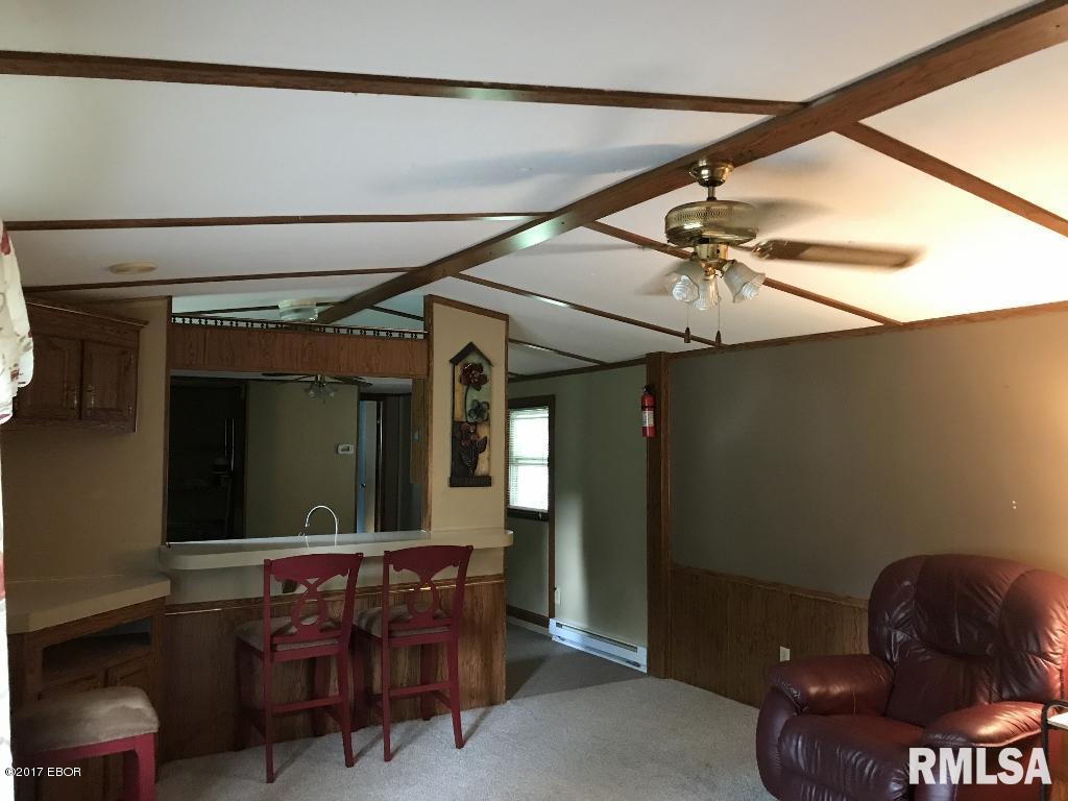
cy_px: 400
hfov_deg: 63.4
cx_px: 534
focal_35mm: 28
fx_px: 864
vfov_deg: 49.7
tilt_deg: +1.5
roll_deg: -0.1
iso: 100
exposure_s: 1/11
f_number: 1.8
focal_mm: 3.99
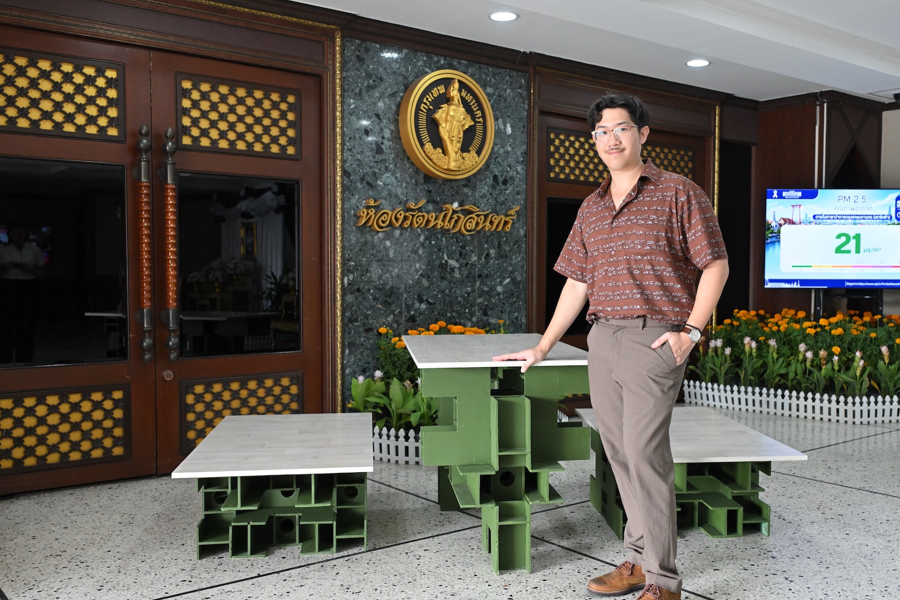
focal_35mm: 36
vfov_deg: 37.3
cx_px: 511
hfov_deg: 53.5
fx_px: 890
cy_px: 304
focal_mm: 30.5
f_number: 4
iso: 1600
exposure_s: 1/125
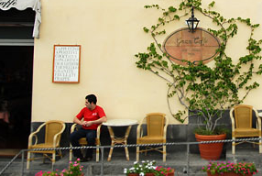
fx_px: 474
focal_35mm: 65
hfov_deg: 29.9
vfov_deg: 20.4
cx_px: 223
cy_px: 1
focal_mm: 20
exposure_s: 1/250
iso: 100
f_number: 4
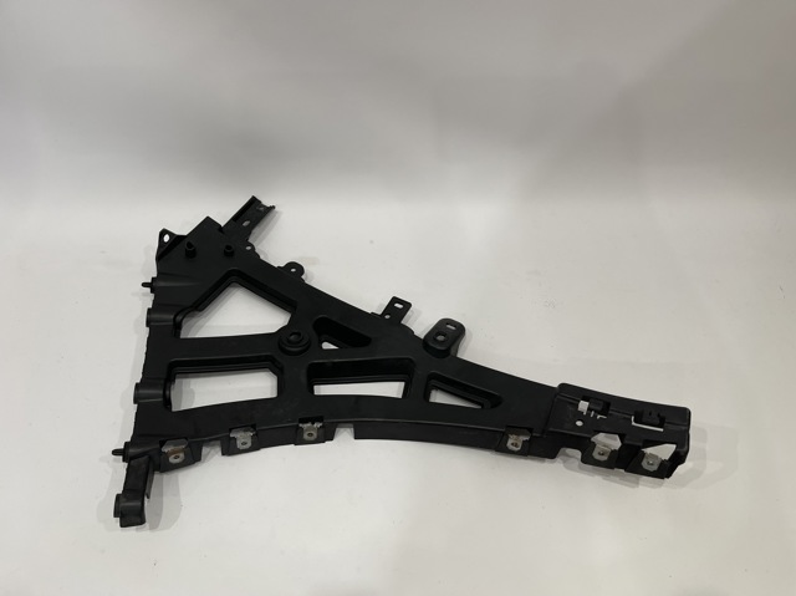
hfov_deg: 69.4
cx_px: 398
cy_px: 298
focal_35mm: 25
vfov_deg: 54.8
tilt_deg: -53.4
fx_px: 574
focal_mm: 5.1
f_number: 1.6
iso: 100
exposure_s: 1/100
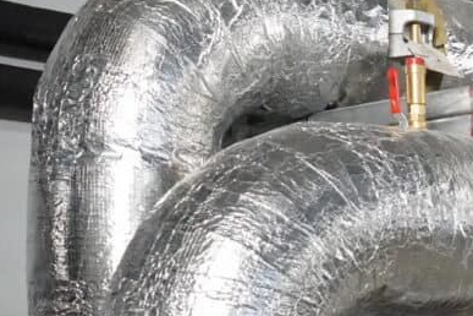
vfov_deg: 14.0
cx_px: 614
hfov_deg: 19.6
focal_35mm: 96
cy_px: 341
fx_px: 1261
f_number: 4.5
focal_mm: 29
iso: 16000
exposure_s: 1/160
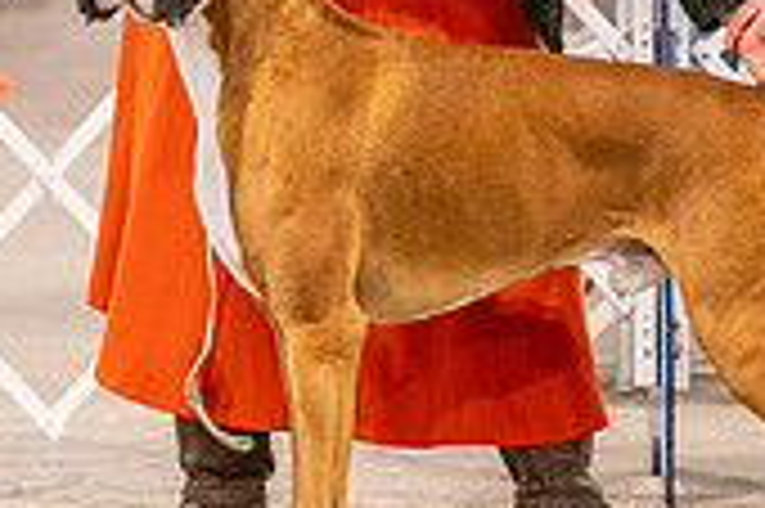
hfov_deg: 4.1
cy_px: -164
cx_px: 216
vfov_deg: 2.8
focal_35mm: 498
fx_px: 10572
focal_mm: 146
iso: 6400
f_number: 3.2
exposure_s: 1/250
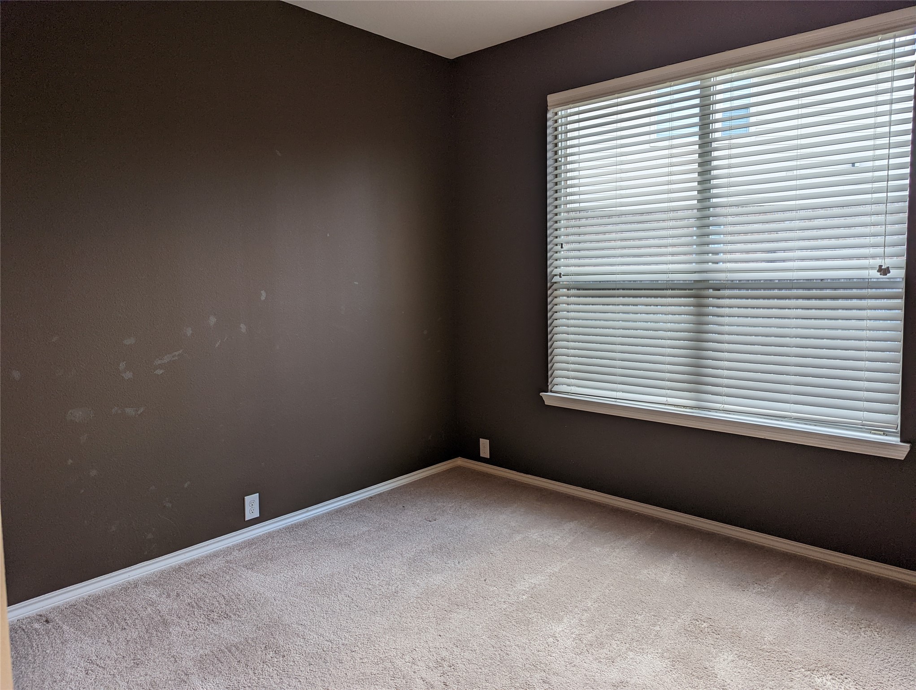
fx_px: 636
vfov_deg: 56.9
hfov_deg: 71.5
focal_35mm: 24
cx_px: 458
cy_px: 345
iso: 43
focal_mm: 6.81
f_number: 1.85
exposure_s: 1/60
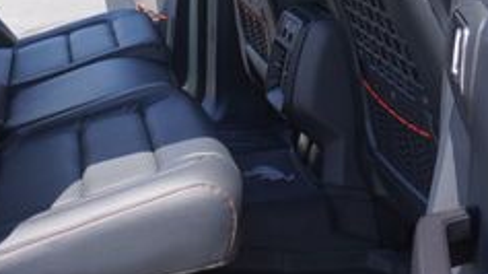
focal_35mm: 68
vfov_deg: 17.3
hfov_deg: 30.3
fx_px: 879
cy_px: 0
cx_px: 103
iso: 100
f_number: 4.5
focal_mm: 16
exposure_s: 1/320
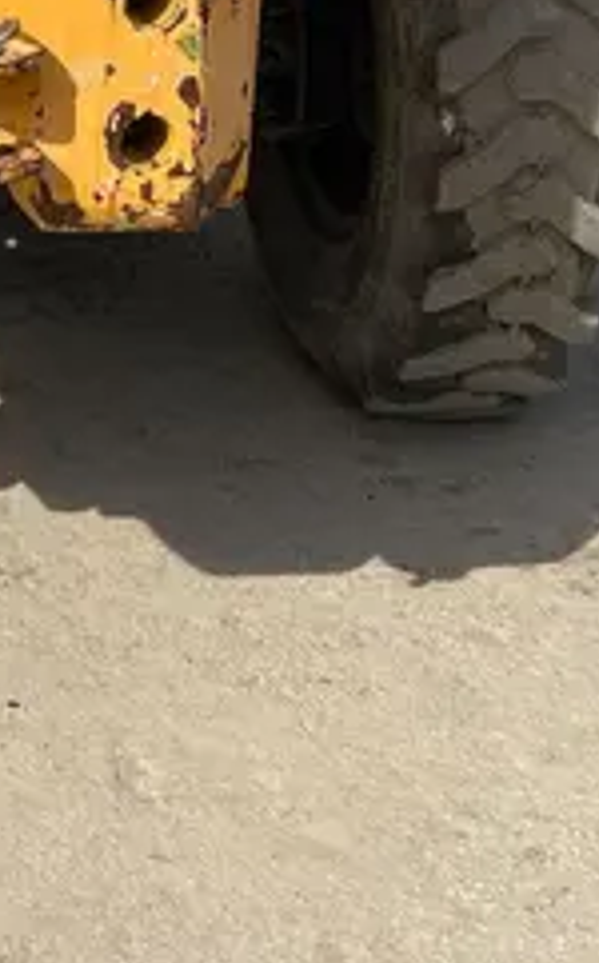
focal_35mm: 84
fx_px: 2201
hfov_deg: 15.0
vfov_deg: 21.4
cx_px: -108
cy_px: -414
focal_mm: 5.7
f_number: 1.5
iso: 50
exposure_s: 1/4630
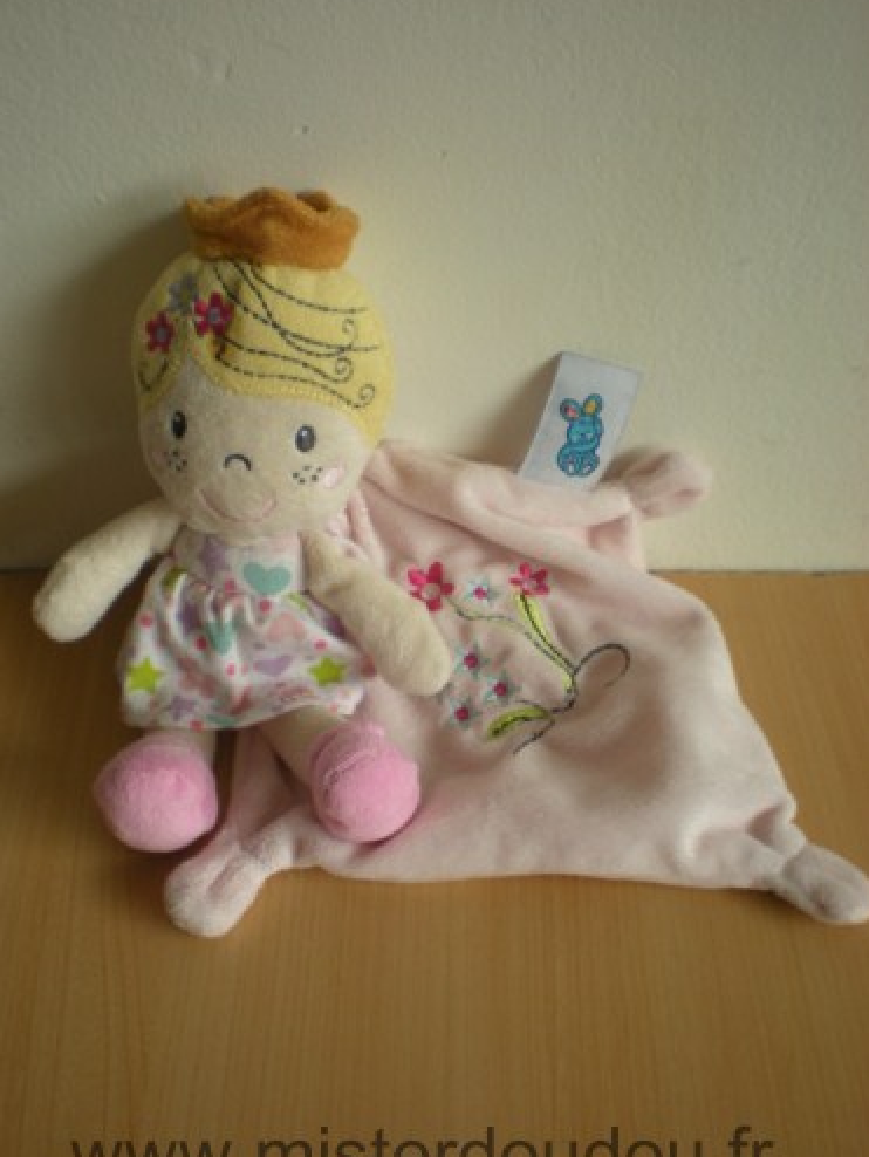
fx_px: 1338
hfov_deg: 36.0
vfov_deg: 46.8
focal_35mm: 40
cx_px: 419
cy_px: 593
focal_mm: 6.3
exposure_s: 1/172
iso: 64
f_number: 3.1
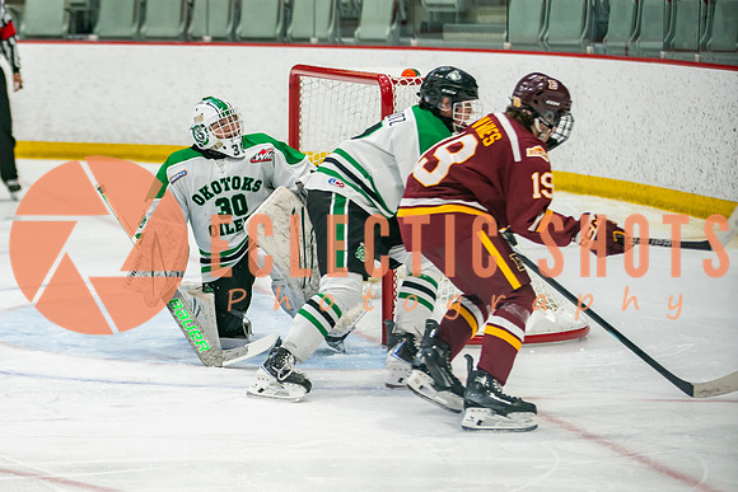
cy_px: 276
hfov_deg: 13.4
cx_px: 224
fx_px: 3145
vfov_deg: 9.0
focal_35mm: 153
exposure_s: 1/640
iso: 1000
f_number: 2.8
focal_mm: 110
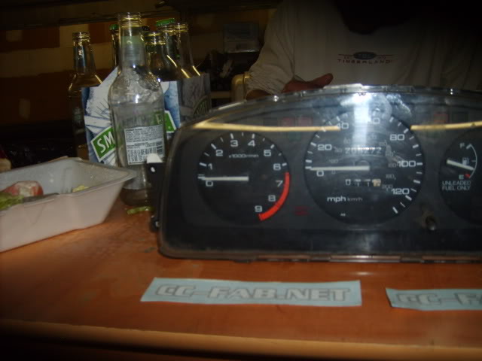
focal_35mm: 35
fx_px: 487
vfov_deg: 40.7
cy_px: 180
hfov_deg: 52.6
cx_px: 241
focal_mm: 5.8
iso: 100
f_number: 2.8
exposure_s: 1/45
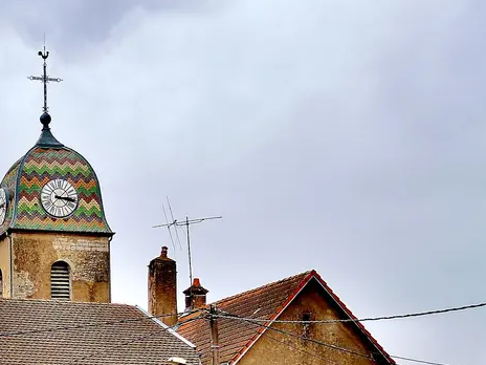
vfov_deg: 11.5
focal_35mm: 127
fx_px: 1783
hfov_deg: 15.2
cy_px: 414
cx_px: -4
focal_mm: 9.9
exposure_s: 1/125
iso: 80
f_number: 2.5
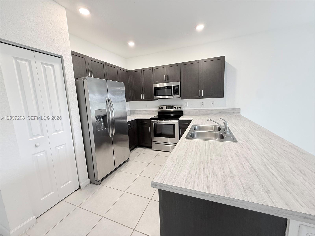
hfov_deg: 102.1
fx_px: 127
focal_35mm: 14
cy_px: 118
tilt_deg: -8.3
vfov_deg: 85.7
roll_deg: +3.3
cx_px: 158
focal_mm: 2.22
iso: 200
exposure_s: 1/60
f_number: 2.2
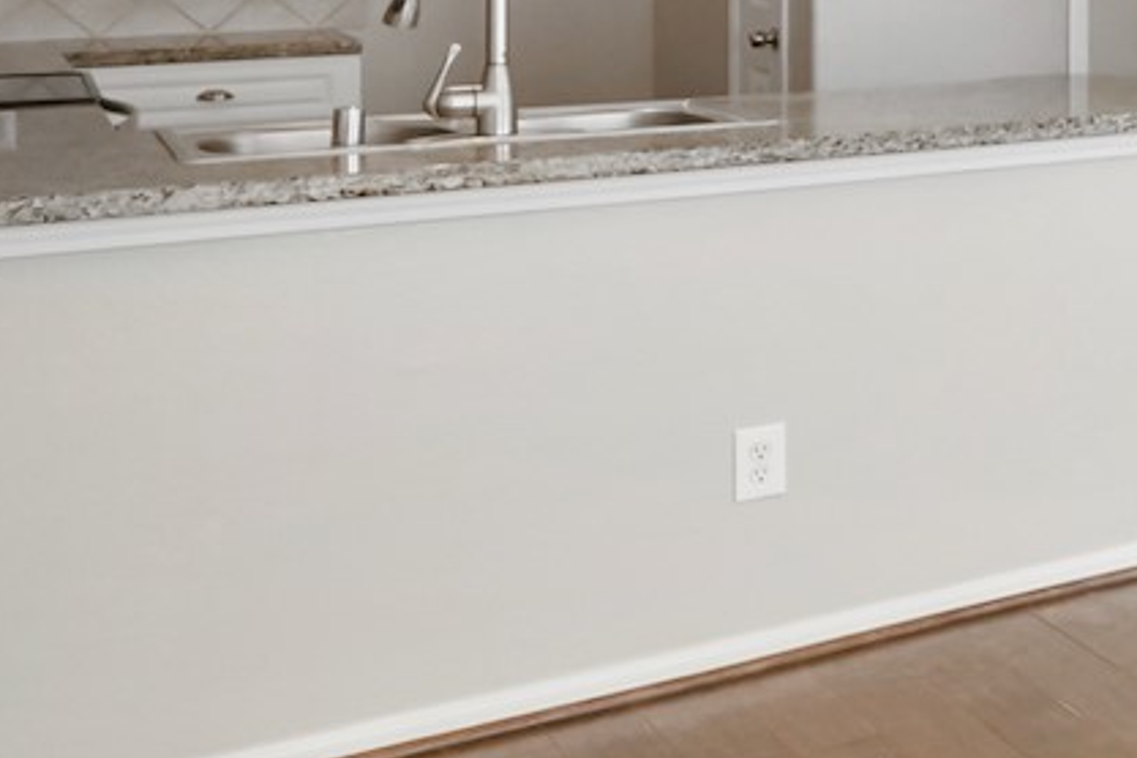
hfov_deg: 23.8
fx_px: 1863
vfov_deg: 21.3
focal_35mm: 59
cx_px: 1857
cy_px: -166
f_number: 8
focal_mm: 12
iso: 200
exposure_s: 1/30
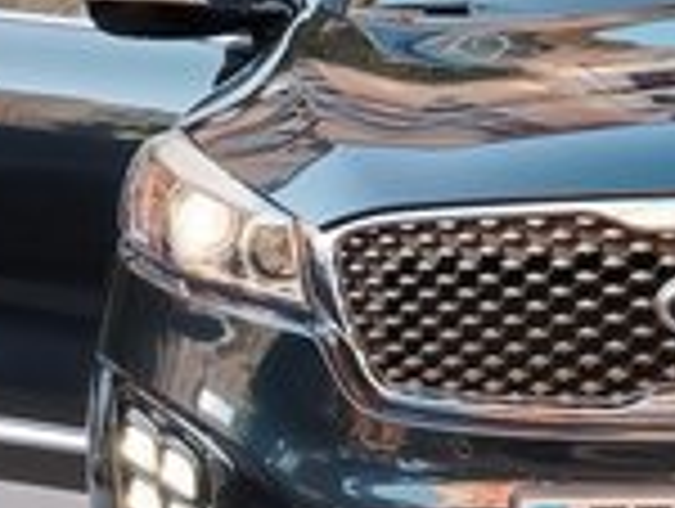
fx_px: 2441
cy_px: 378
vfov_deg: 11.9
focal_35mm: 125
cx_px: 832
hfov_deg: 15.1
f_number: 1.75
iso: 131
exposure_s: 1/100
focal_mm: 5.25
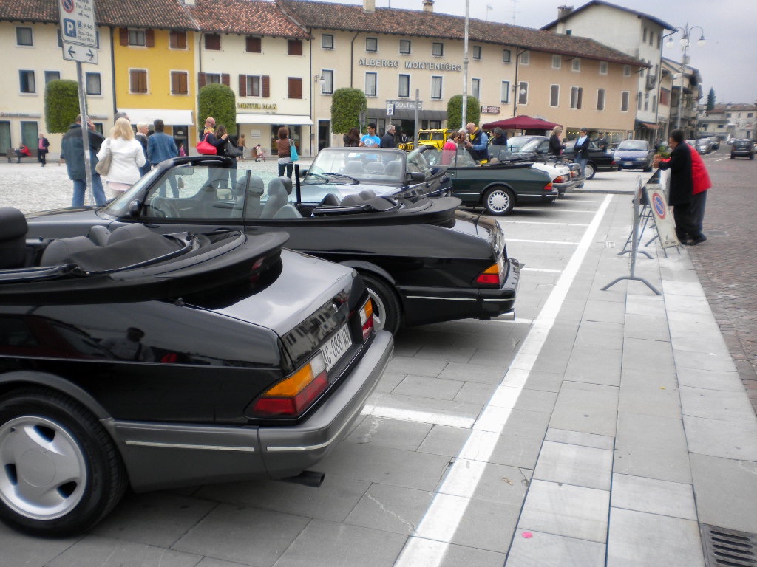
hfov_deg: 52.6
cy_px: 284
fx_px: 765
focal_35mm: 35
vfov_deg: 40.7
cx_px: 378
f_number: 4.6
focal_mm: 6.3
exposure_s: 1/247
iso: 80
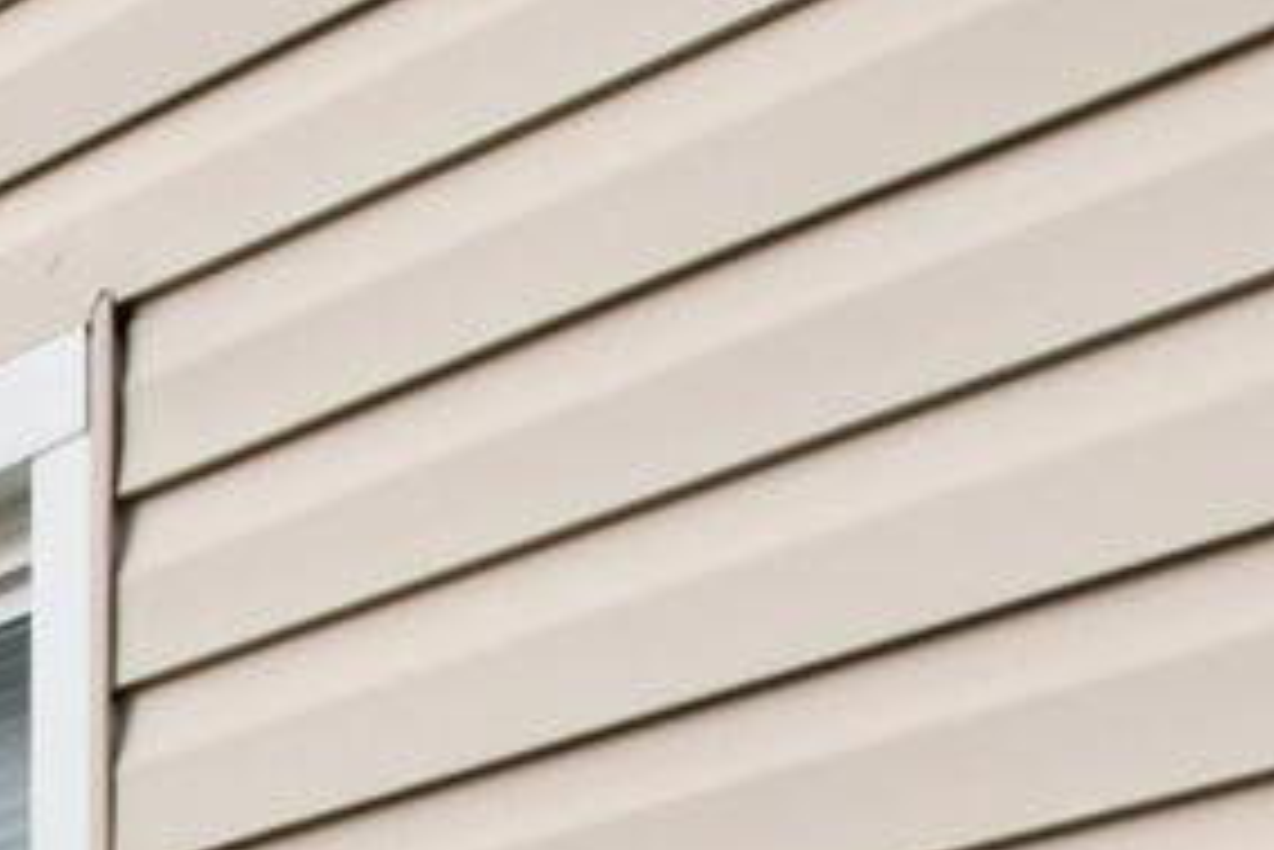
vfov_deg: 7.6
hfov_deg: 11.3
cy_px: 2528
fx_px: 5629
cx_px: -1531
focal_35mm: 159
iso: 150
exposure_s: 1/120
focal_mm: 8.4
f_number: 2.8
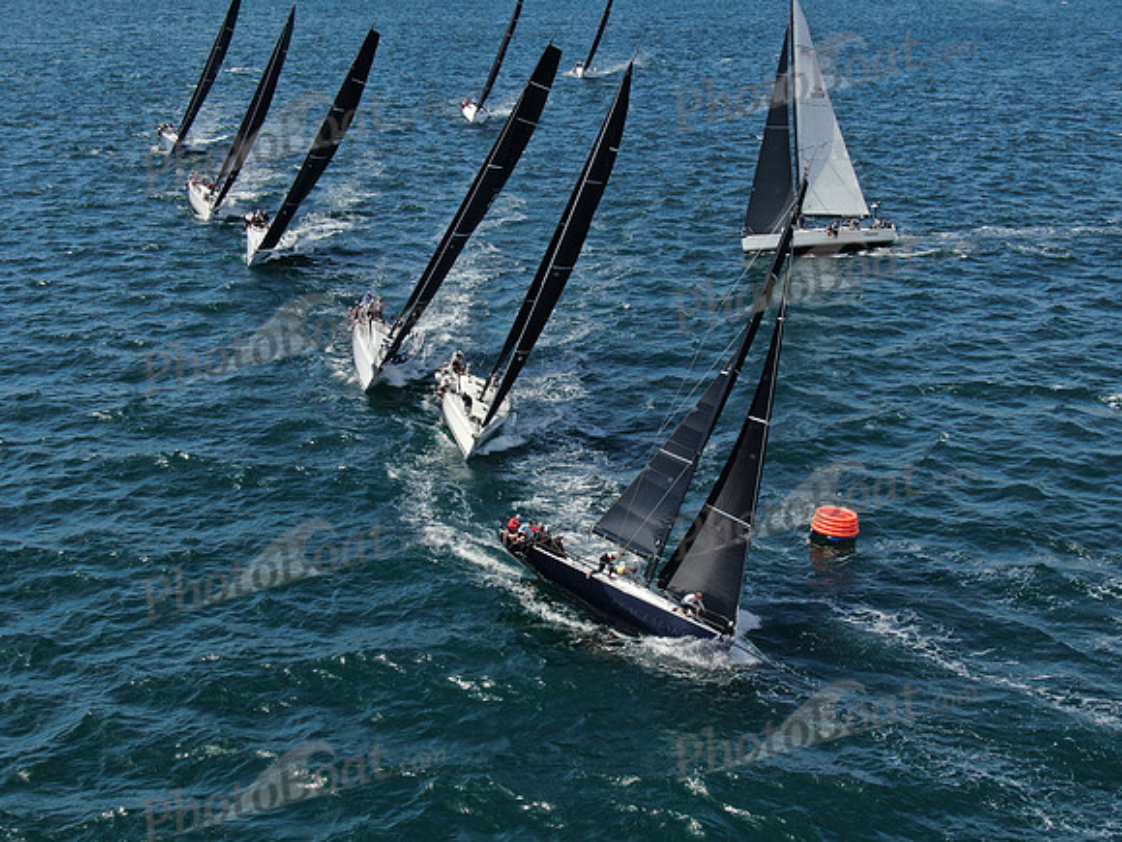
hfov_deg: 39.7
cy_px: 421
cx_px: 561
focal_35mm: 48
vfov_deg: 30.3
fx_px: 1556
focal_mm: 8.6
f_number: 3.8
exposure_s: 1/800
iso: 100
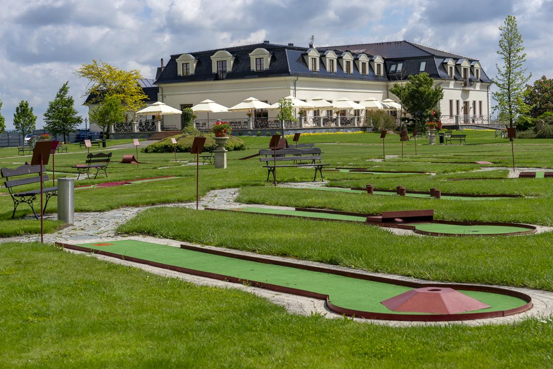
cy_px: 142
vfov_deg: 21.5
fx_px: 968
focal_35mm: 63
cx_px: 263
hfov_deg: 31.9
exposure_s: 1/800
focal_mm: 46
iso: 160
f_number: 8
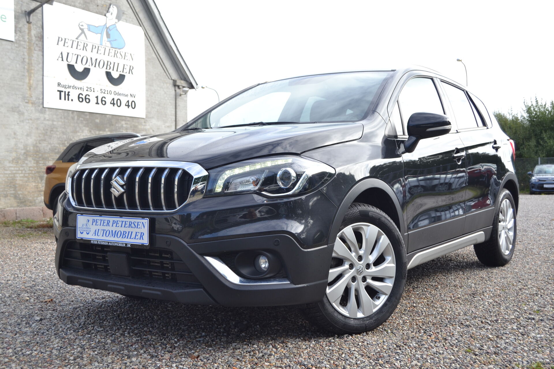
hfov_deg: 49.6
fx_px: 600
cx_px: 277
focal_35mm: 39
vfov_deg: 34.2
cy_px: 184
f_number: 6.3
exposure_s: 1/160
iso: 100
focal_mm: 26
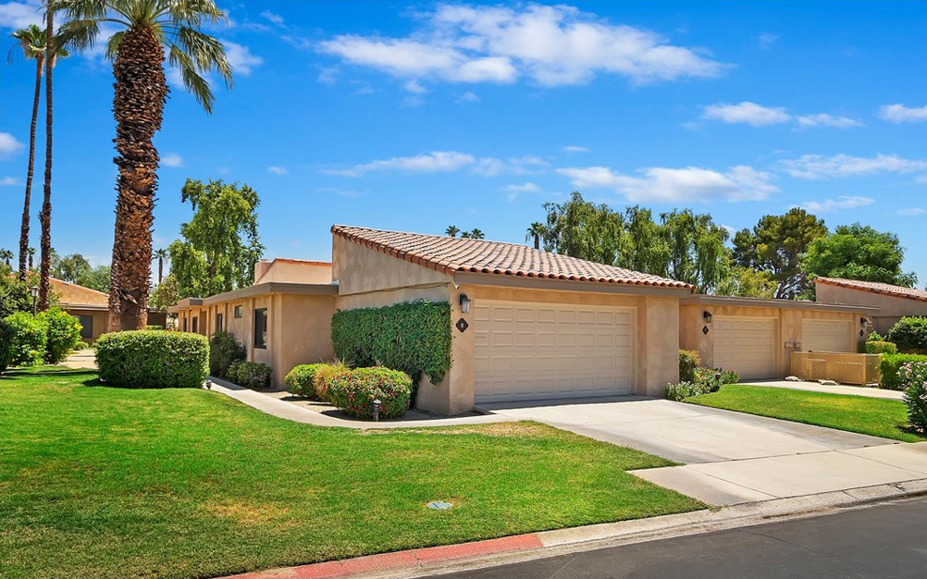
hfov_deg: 72.5
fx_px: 632
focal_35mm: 25
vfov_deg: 49.2
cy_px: 314
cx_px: 472
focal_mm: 16
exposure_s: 1/125
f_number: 8
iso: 100
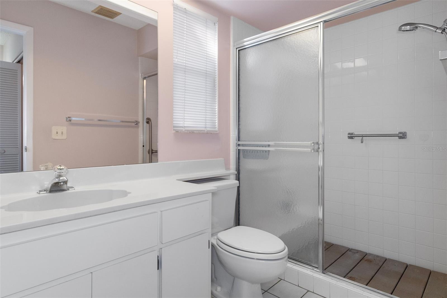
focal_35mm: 20
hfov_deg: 85.4
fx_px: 242
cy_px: 149
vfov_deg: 63.2
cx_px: 224
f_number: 8
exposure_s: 1/8
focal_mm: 13
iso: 640
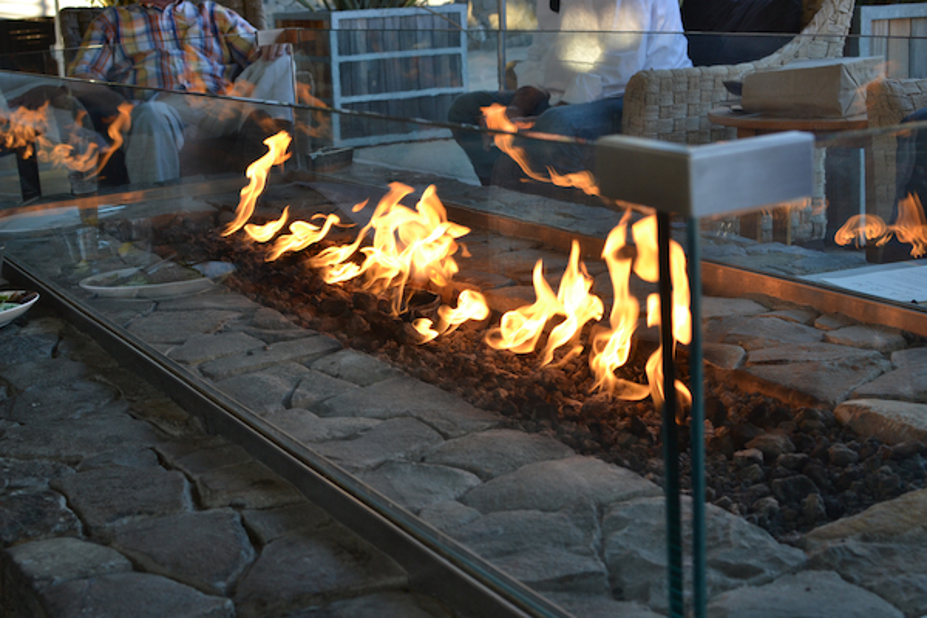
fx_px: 1352
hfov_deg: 37.9
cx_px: 464
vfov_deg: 25.8
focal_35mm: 52
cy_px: 309
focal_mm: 35
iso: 360
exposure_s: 1/125
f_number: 5.6
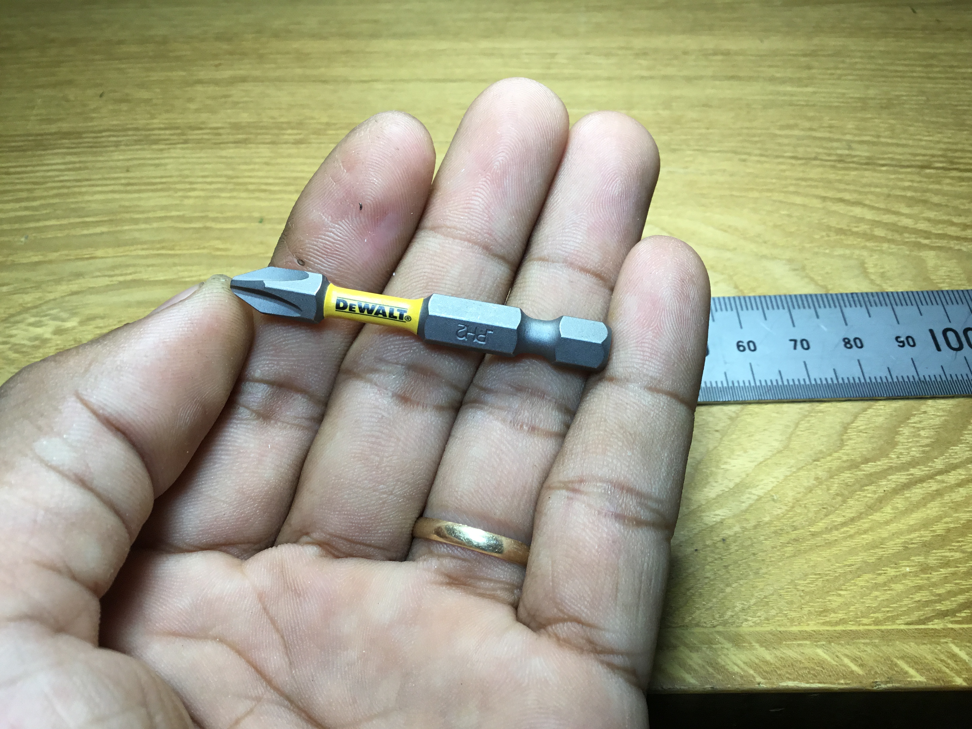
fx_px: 870
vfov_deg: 45.4
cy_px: 364
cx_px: 486
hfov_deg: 58.4
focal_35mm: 31
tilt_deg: -52.2
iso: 40
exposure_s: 1/100
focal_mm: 3.3
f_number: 2.4
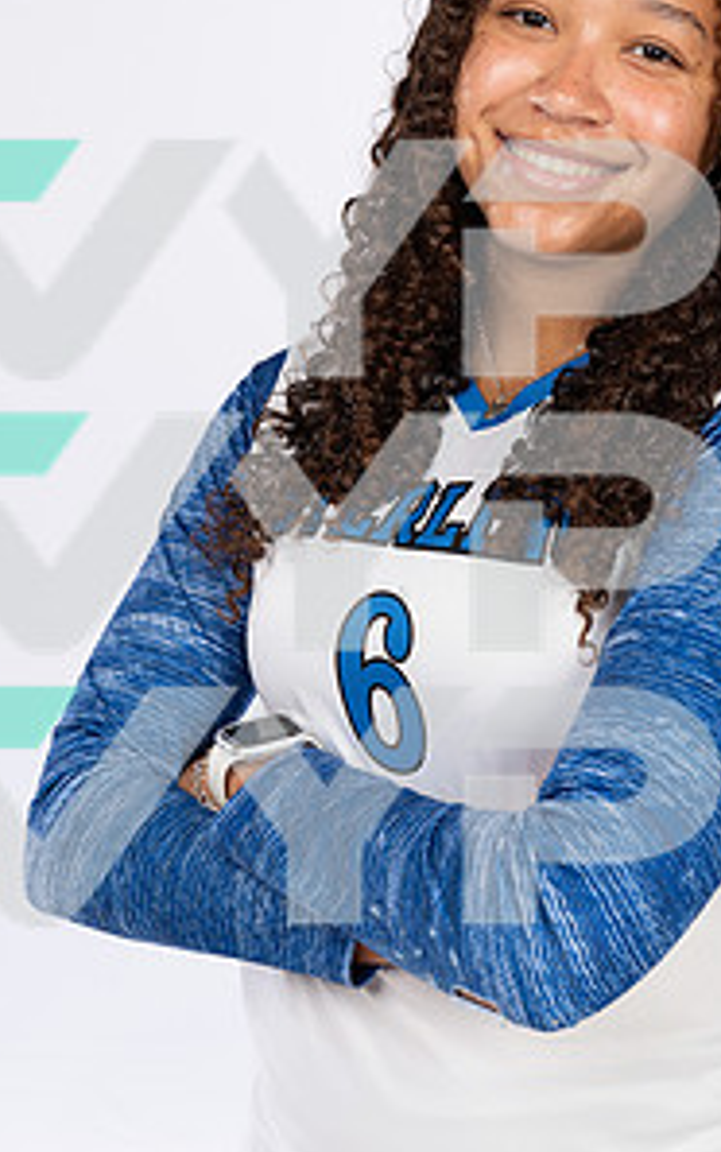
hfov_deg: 17.6
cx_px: 426
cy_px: 535
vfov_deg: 27.8
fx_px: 2323
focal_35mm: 74
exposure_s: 1/250
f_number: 5.6
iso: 160
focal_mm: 48
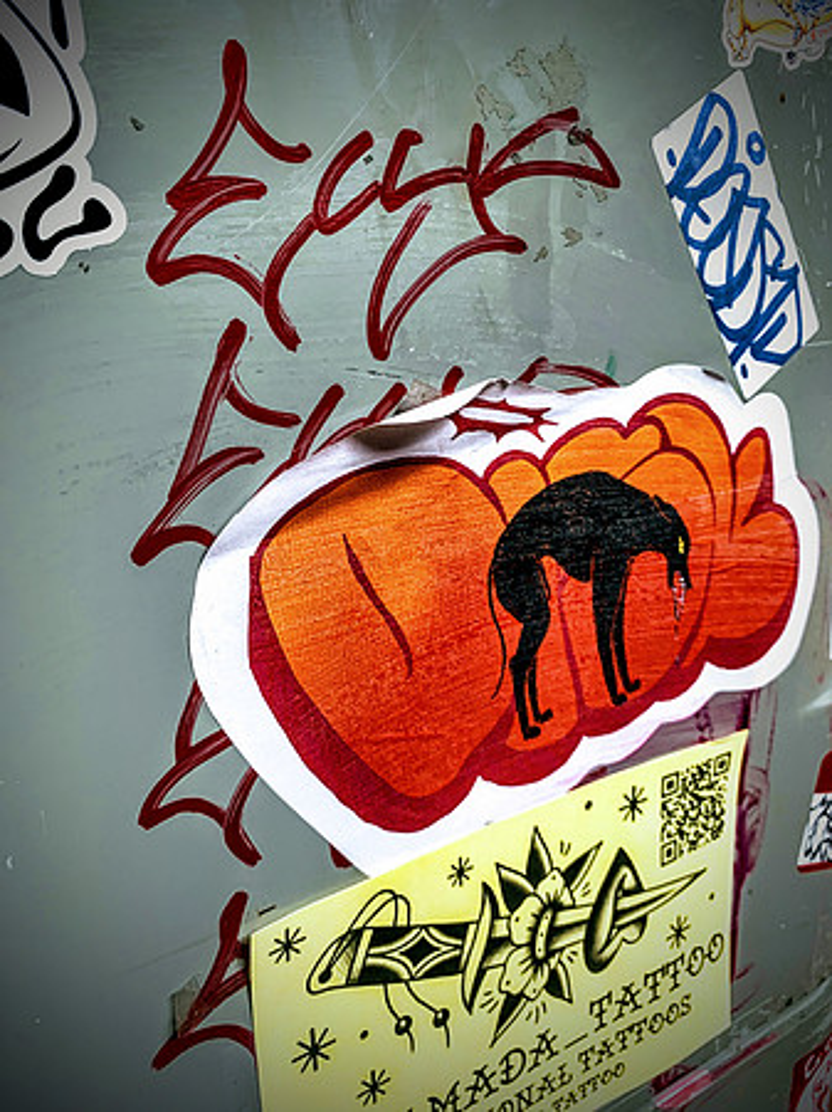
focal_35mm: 26
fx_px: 834
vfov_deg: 67.3
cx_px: 416
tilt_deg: -13.8
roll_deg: +2.0
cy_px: 556
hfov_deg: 53.0
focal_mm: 4.25
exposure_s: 1/61
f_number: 1.8
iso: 100
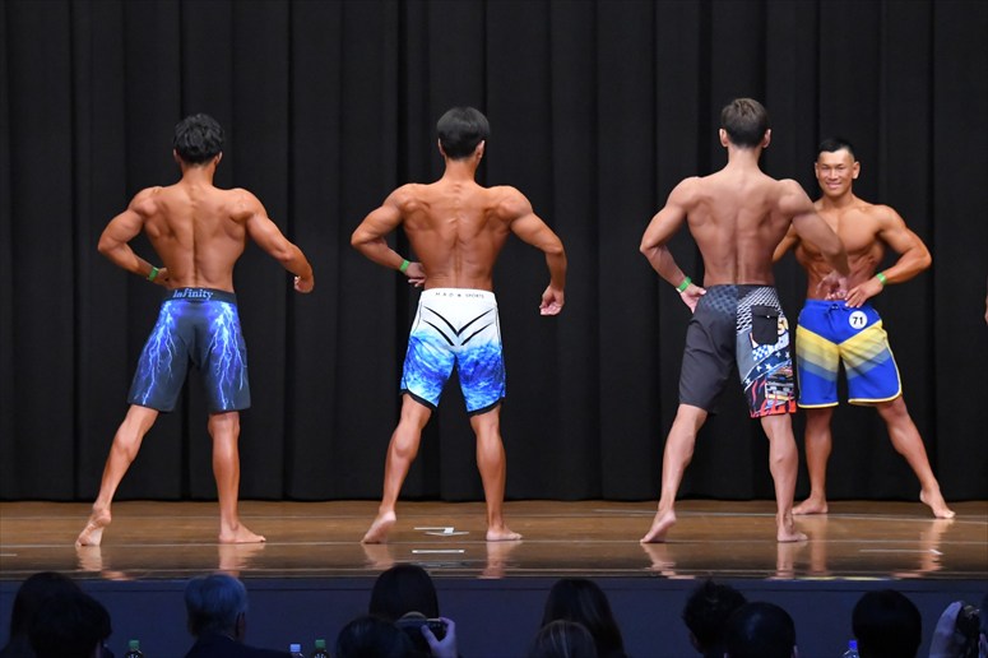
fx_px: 4773
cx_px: 494
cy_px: 329
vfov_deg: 7.9
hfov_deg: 11.8
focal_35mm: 174
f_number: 5.6
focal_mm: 116
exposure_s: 1/400
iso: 8000
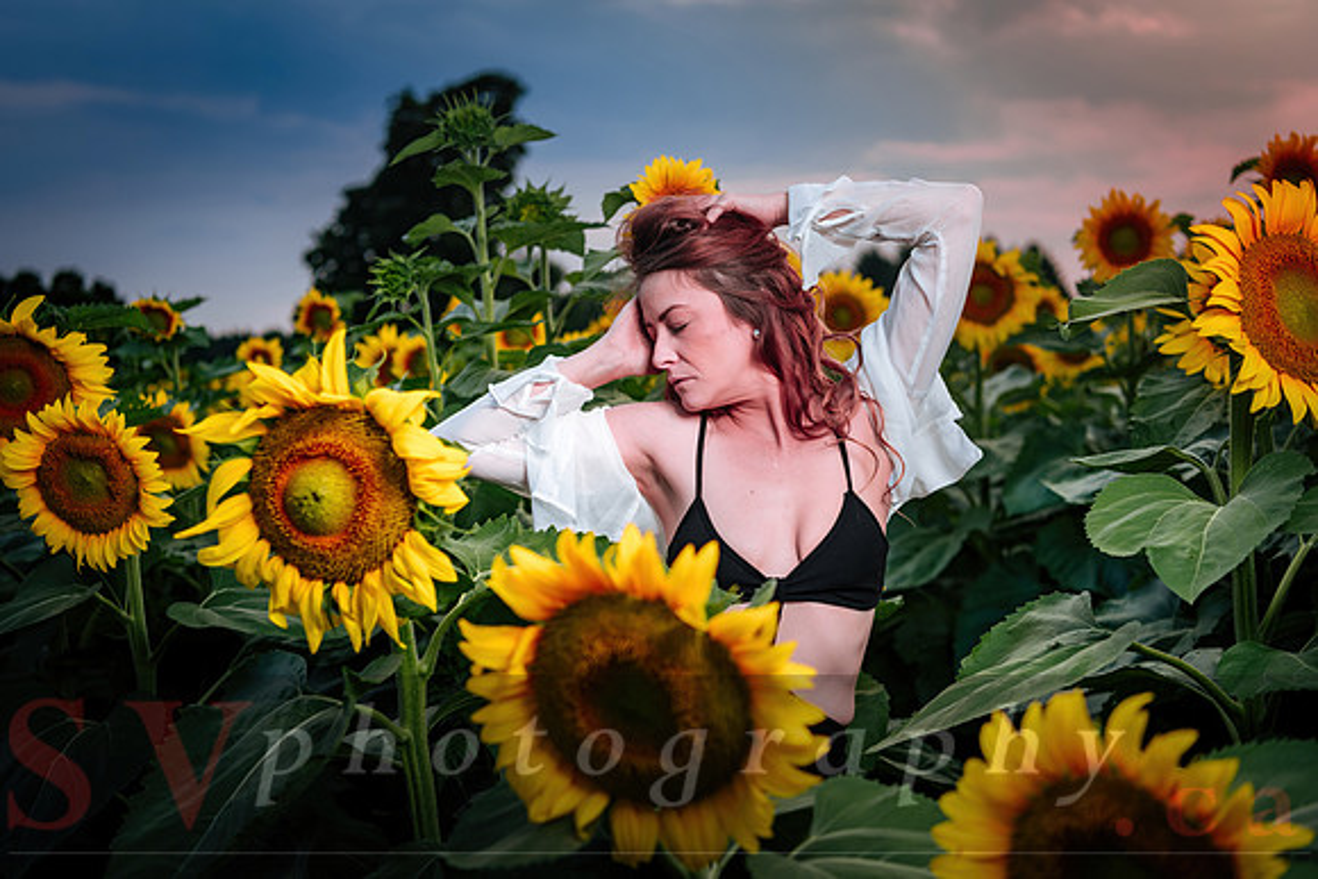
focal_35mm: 46
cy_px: 440
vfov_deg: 29.4
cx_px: 659
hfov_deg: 43.0
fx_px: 1674
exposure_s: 1/160
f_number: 3.2
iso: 64
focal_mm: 45
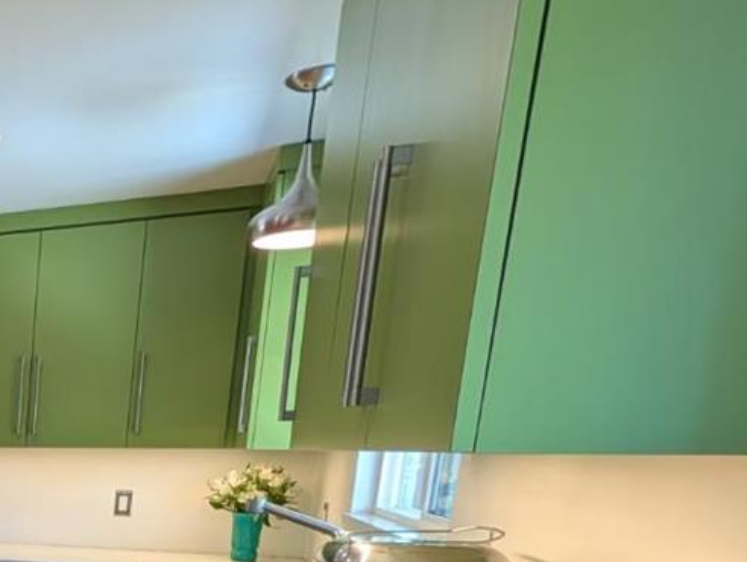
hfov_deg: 34.0
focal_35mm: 35
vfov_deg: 35.5
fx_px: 756
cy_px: 600
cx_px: -263
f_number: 1.7
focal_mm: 2.02
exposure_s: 1/120
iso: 91
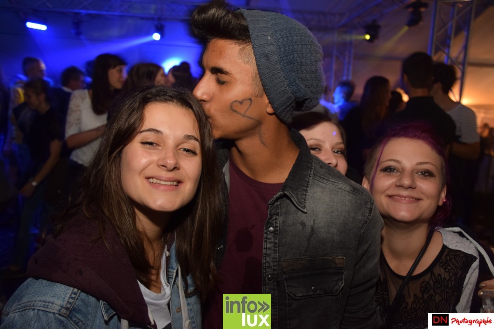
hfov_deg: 55.1
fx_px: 473
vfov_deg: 38.4
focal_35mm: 34
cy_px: 164
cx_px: 247
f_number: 4.5
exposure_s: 1/10
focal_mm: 23
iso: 800
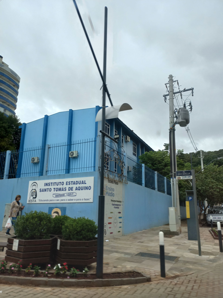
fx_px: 215
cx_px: 112
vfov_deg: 69.4
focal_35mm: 25
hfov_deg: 54.9
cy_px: 149
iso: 25
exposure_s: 1/222
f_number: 1.8
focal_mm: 4.6
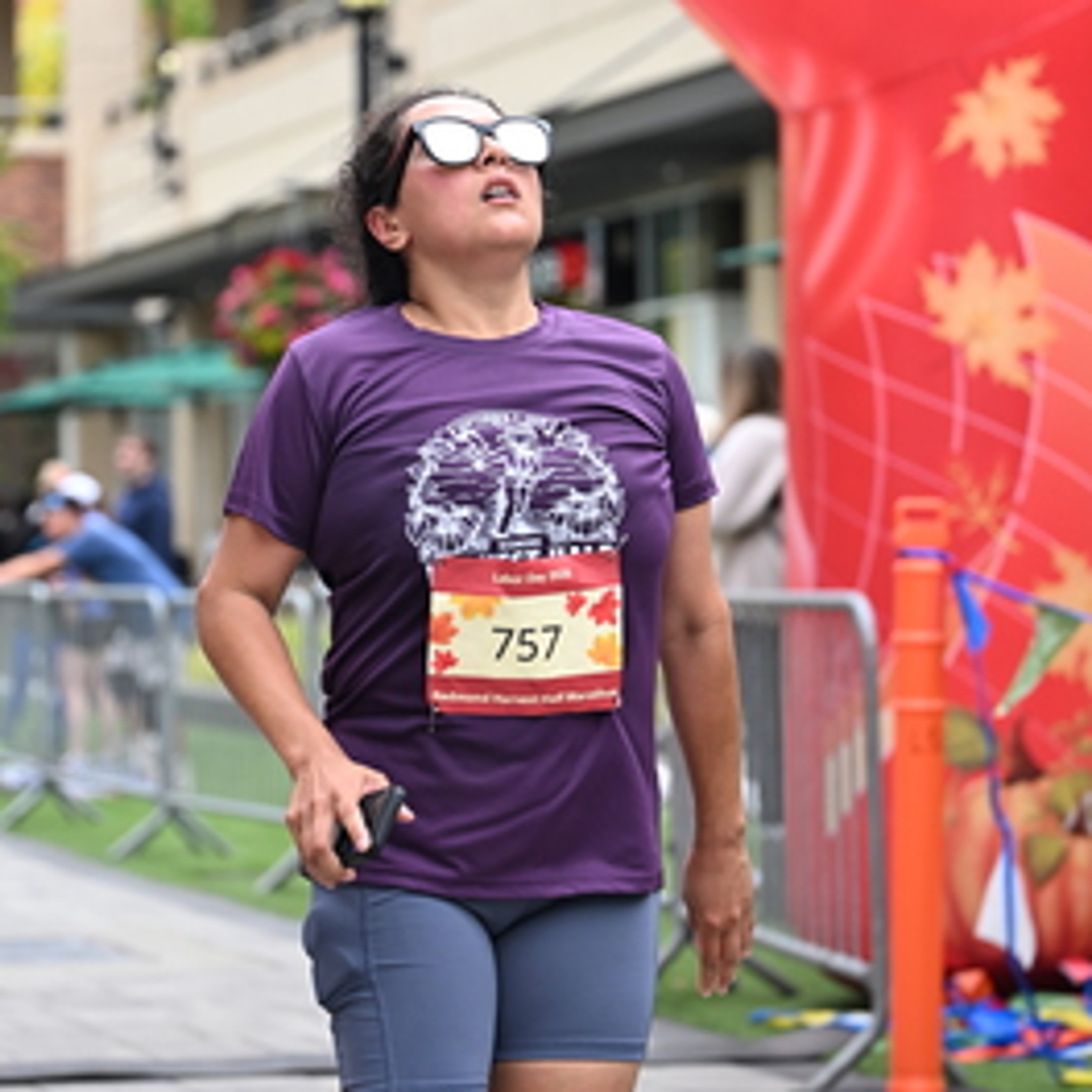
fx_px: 4426
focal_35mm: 124
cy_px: 385
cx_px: 412
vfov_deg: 14.0
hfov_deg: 14.1
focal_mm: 70
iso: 640
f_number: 2.8
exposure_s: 1/2000
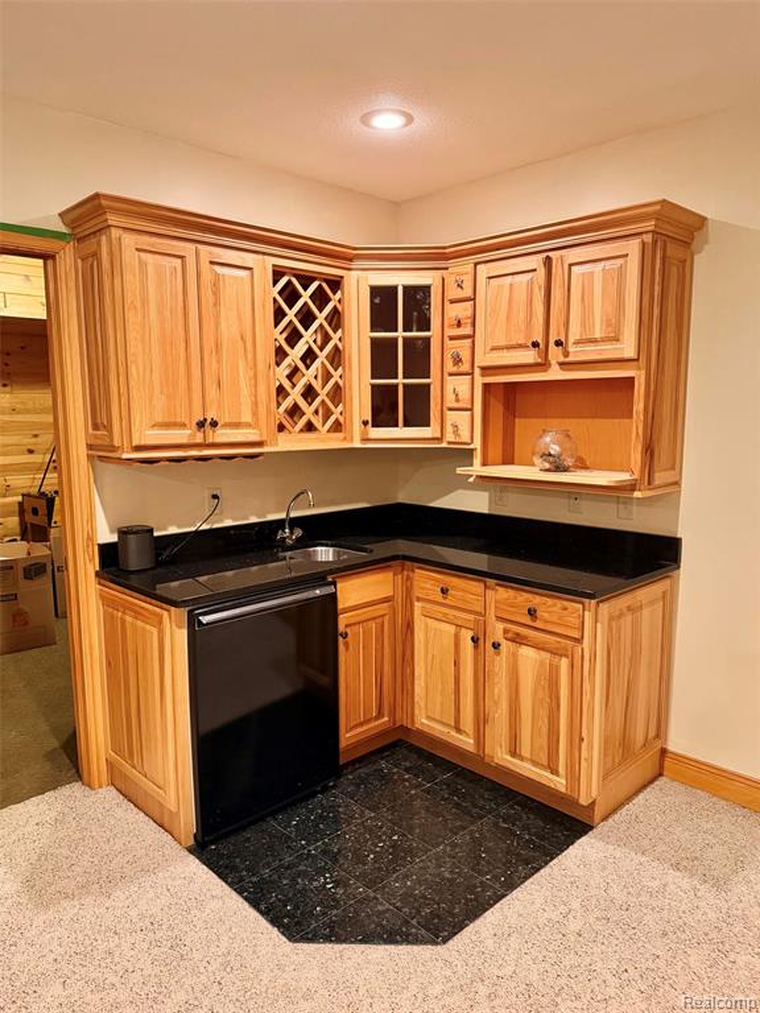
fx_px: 703
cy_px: 506
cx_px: 380
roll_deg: +0.4
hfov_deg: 56.8
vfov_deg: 71.6
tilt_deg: -8.1
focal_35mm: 24
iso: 640
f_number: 1.78
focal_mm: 6.76
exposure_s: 1/60
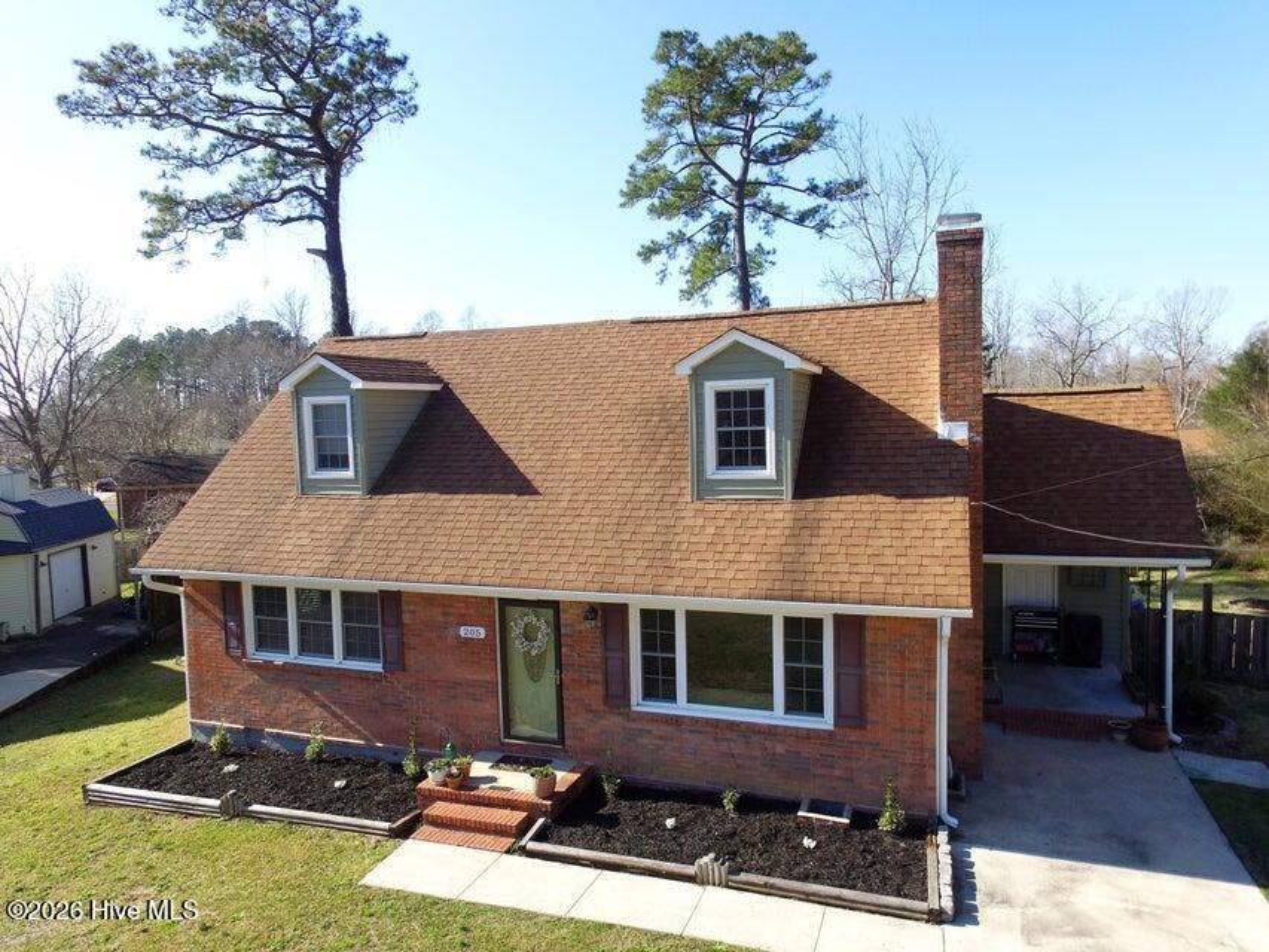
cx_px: 634
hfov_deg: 81.7
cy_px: 476
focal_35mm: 20
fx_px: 733
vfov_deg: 66.0
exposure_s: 1/516
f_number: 2.8
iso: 100
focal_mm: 3.61
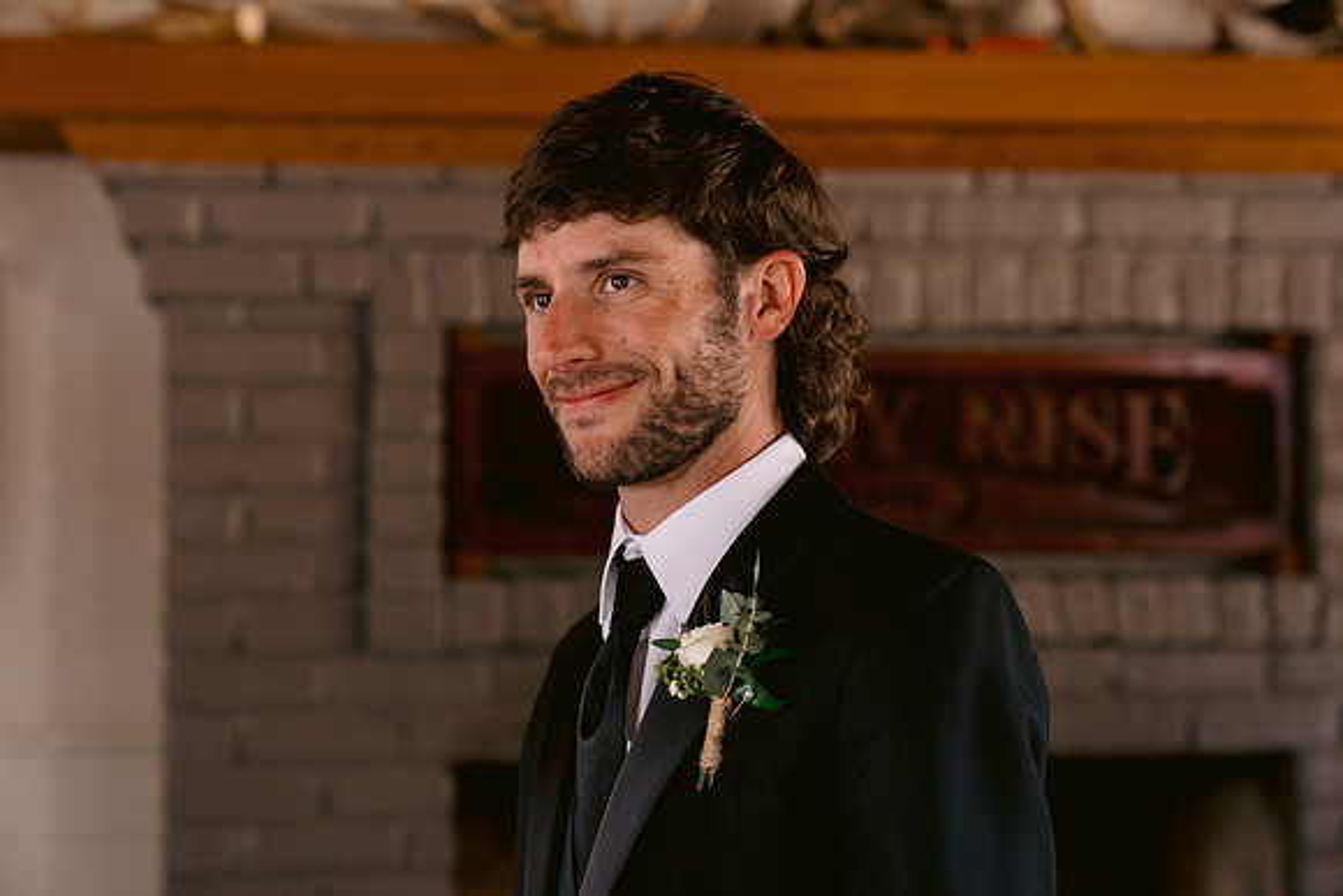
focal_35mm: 71
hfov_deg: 28.4
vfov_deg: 19.1
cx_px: 672
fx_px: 2658
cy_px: 448
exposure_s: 1/50
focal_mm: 70
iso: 800
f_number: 3.2
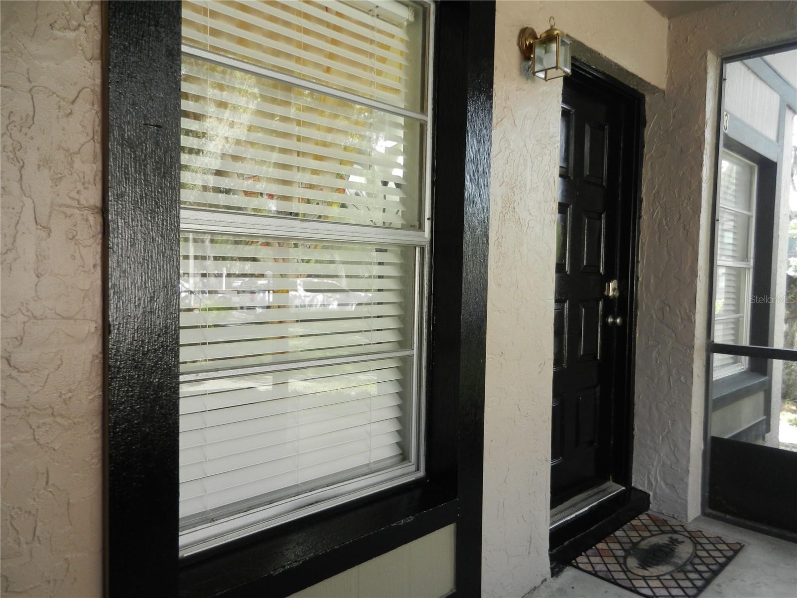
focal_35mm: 25
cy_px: 299
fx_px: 576
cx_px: 398
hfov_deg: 69.4
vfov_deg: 54.9
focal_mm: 4.5
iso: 160
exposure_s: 1/50
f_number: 3.5
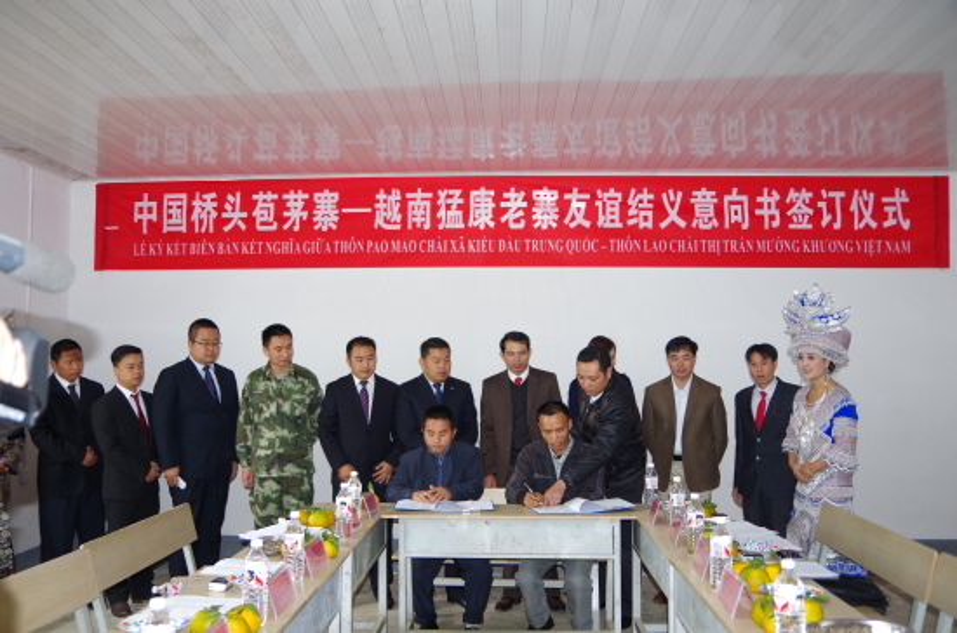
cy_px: 316
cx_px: 478
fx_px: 822
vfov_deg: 42.1
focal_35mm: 31
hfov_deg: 60.4
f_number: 4
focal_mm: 21
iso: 800
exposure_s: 1/20
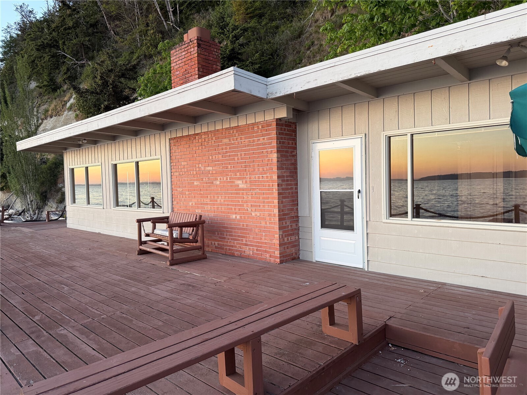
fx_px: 365
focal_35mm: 24
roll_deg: +1.8
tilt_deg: -1.9
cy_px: 198
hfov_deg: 71.6
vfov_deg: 56.8
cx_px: 264
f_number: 1.78
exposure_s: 1/96
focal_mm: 6.76
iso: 200
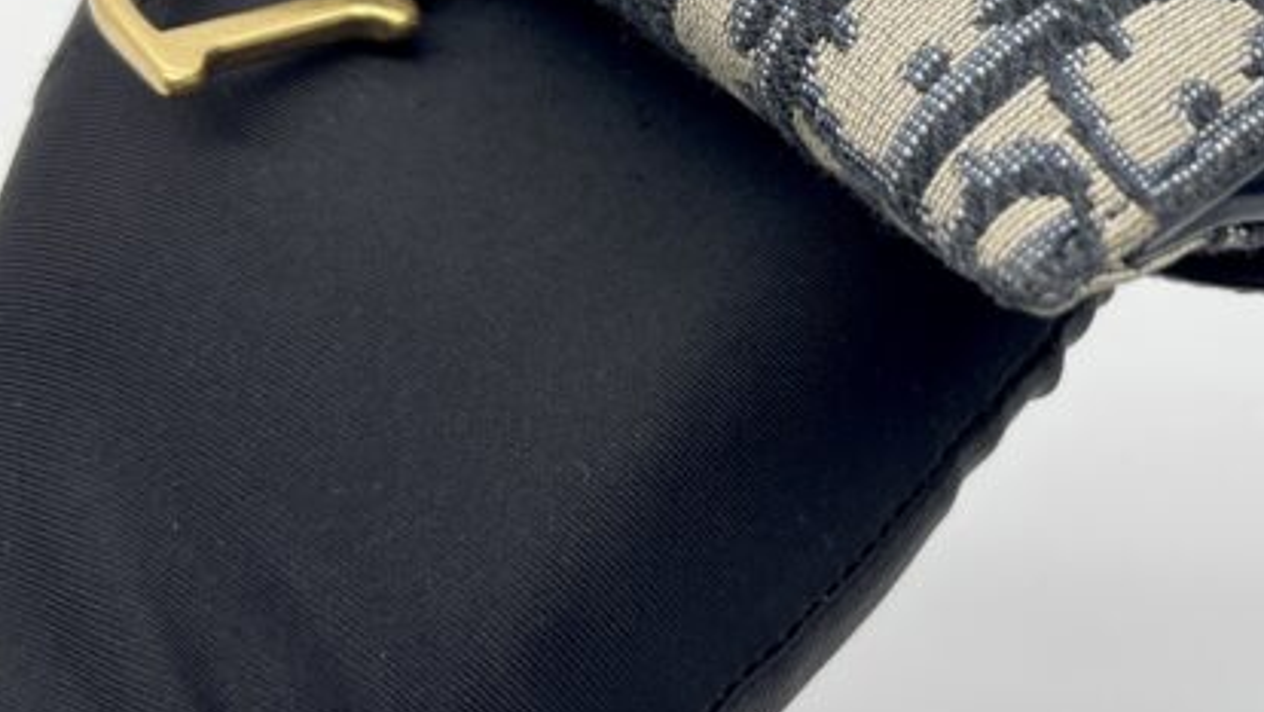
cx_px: 876
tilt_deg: -34.8
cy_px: -147
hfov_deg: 29.9
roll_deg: -2.0
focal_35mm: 70
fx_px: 2346
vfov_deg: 16.5
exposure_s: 1/100
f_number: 1.5
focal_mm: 5.7
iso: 40
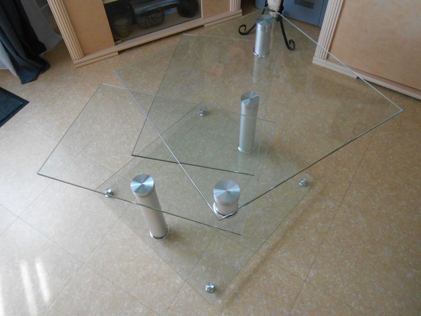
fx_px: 365
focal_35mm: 30
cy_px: 158
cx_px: 210
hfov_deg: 60.0
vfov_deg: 46.8
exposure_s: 1/125
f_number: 3.8
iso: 500
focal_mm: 5.3
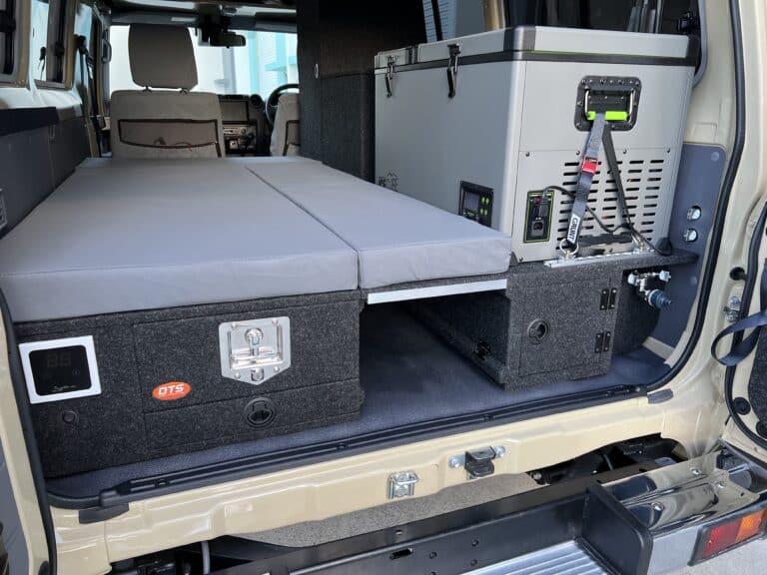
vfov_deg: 53.1
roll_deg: -0.4
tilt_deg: -17.0
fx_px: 576
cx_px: 384
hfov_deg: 67.3
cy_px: 288
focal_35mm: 26
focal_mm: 5.7
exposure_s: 1/121
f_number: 1.5
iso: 100
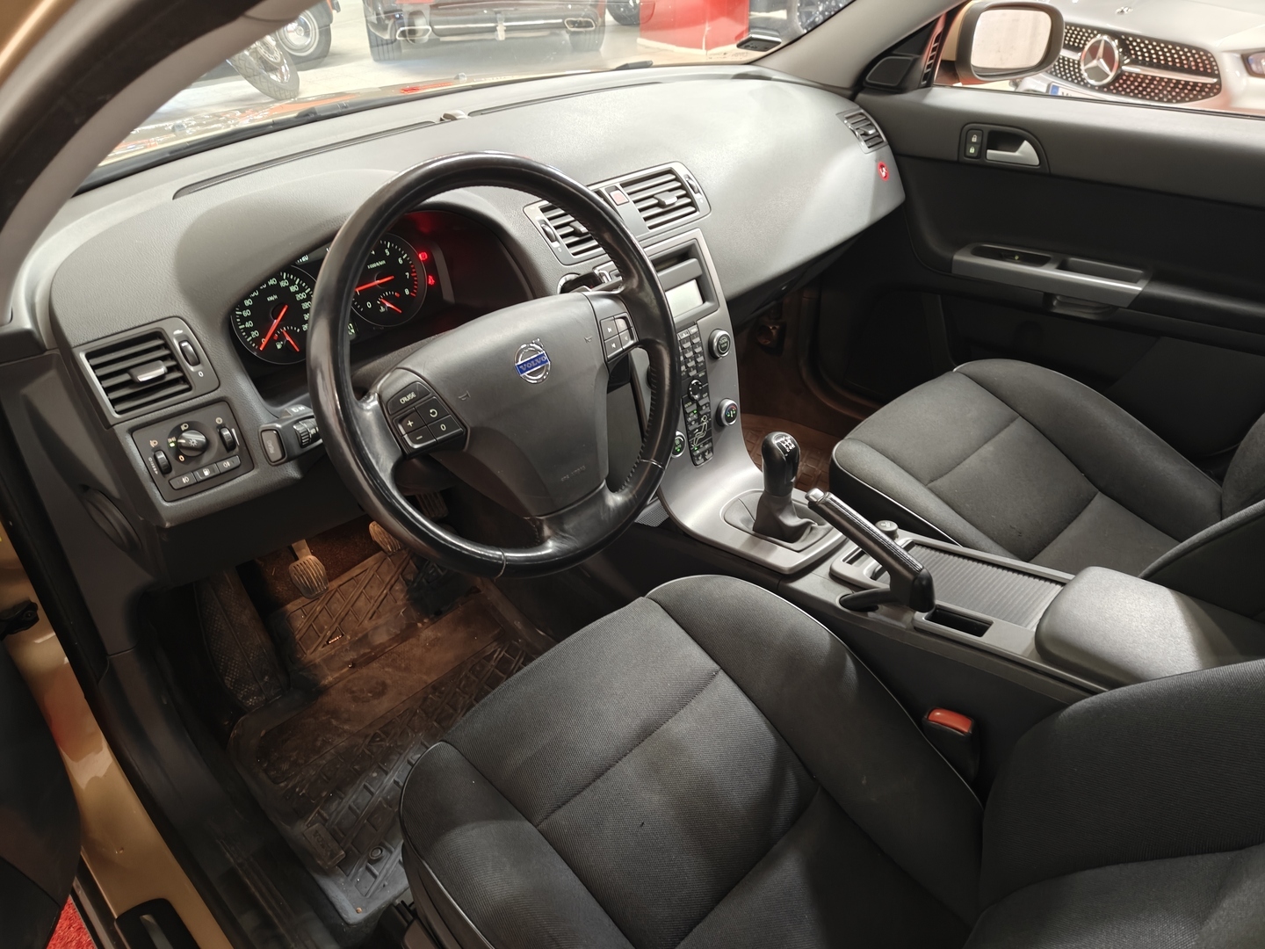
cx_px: 632
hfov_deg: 71.6
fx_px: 877
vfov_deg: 56.8
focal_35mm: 24
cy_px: 474
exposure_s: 1/25
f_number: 1.8
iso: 200
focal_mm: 5.59
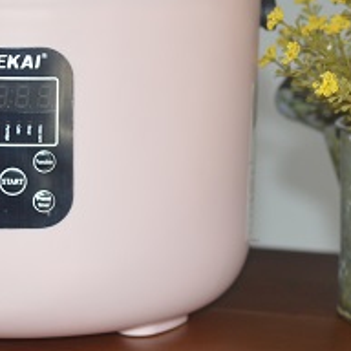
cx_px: 210
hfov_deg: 8.8
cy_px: 71
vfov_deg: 8.8
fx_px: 2283
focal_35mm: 199
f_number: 3.2
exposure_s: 1/60
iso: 400
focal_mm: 50
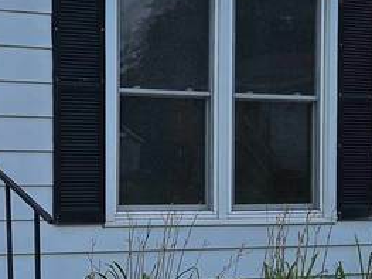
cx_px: 95
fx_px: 1203
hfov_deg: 17.5
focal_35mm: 112
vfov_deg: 13.2
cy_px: 214
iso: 25
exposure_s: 1/2671
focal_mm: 5.4
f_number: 1.8
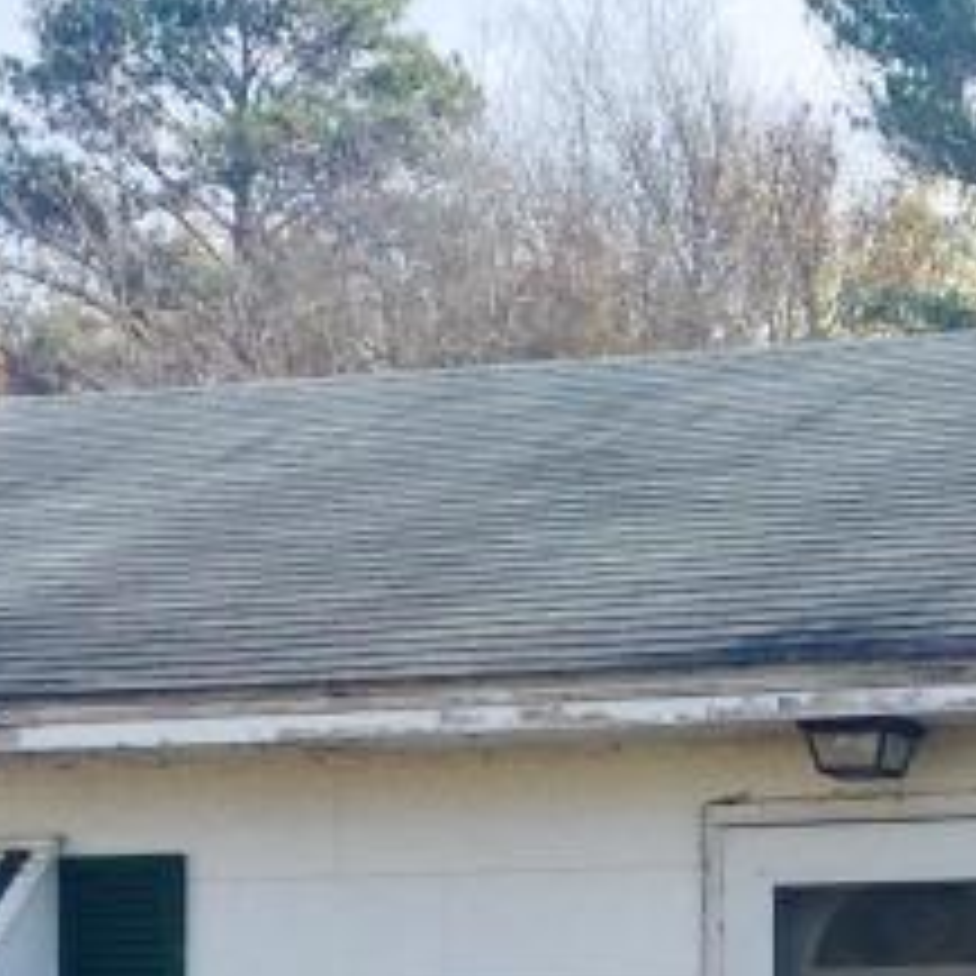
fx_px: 3860
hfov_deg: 14.0
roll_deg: -0.8
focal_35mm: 121
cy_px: 1201
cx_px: 1160
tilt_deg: +0.9
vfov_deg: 13.9
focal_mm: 4.15
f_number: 2.2
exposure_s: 1/706
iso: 32
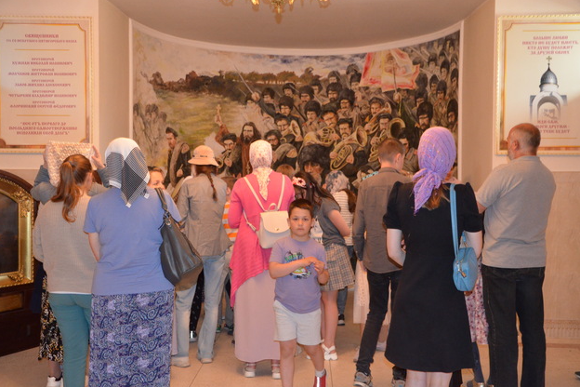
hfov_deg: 45.4
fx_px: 693
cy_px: 192
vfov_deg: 31.2
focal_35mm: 43
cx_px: 285
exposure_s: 1/60
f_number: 4
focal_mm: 28
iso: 3200
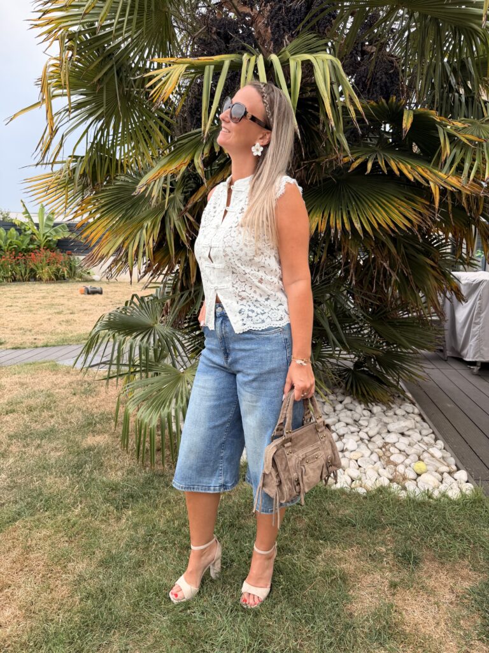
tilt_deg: -10.0
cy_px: 326
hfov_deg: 56.8
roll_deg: -0.3
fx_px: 452
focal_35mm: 24
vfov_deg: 71.6
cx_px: 244
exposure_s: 1/301
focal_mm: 6.76
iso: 80
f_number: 1.78
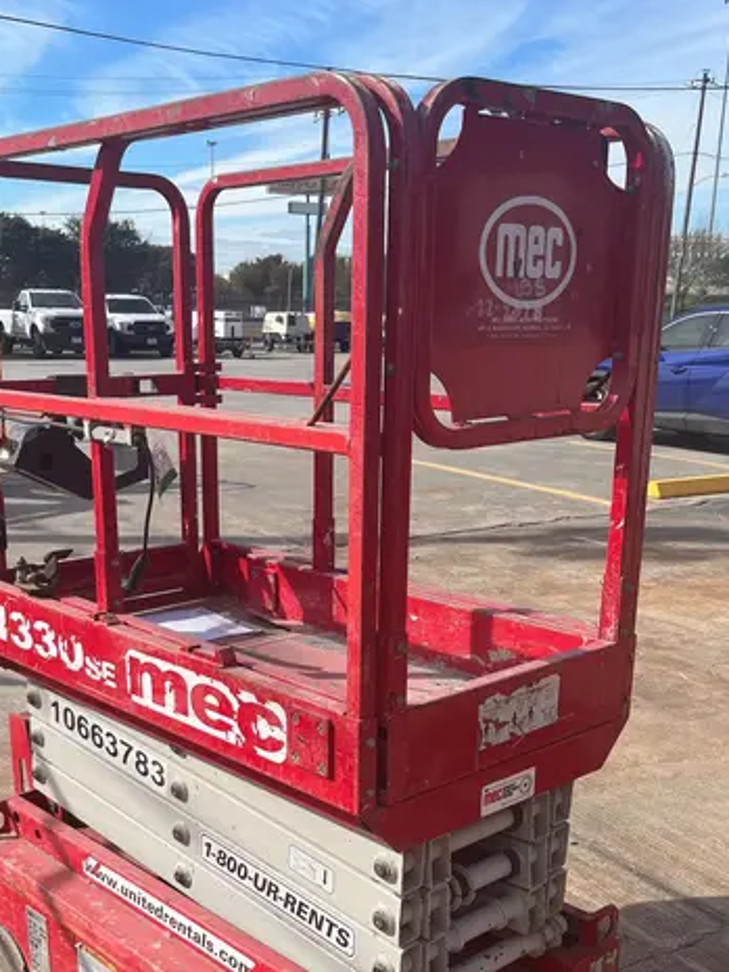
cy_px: 659
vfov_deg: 45.0
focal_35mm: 41
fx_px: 1151
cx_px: 309
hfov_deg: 35.1
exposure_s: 1/2632
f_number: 1.6
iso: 50
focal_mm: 5.1
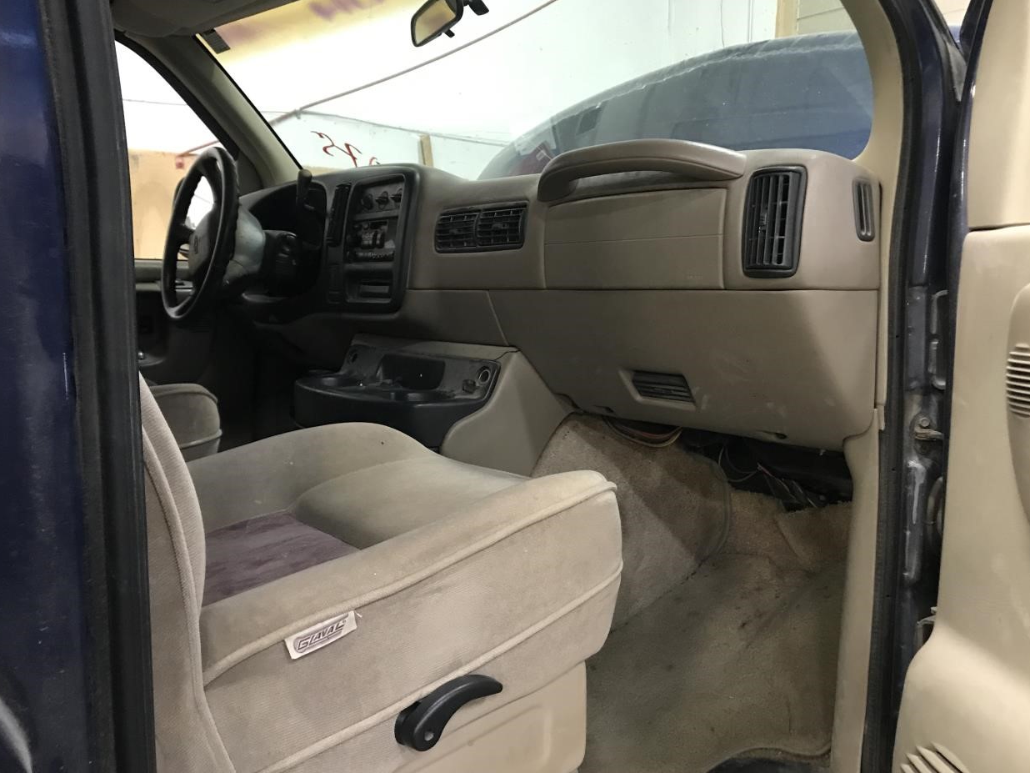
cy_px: 386
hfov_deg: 61.7
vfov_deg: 48.2
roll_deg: +0.4
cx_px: 522
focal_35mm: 29
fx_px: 863
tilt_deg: -6.1
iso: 100
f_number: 1.8
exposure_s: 1/11
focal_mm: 3.99
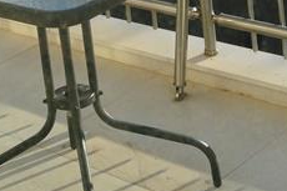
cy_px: -184
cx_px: 65
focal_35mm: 120
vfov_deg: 10.5
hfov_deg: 17.0
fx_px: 956
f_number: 5
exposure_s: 1/250
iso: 100
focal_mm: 18
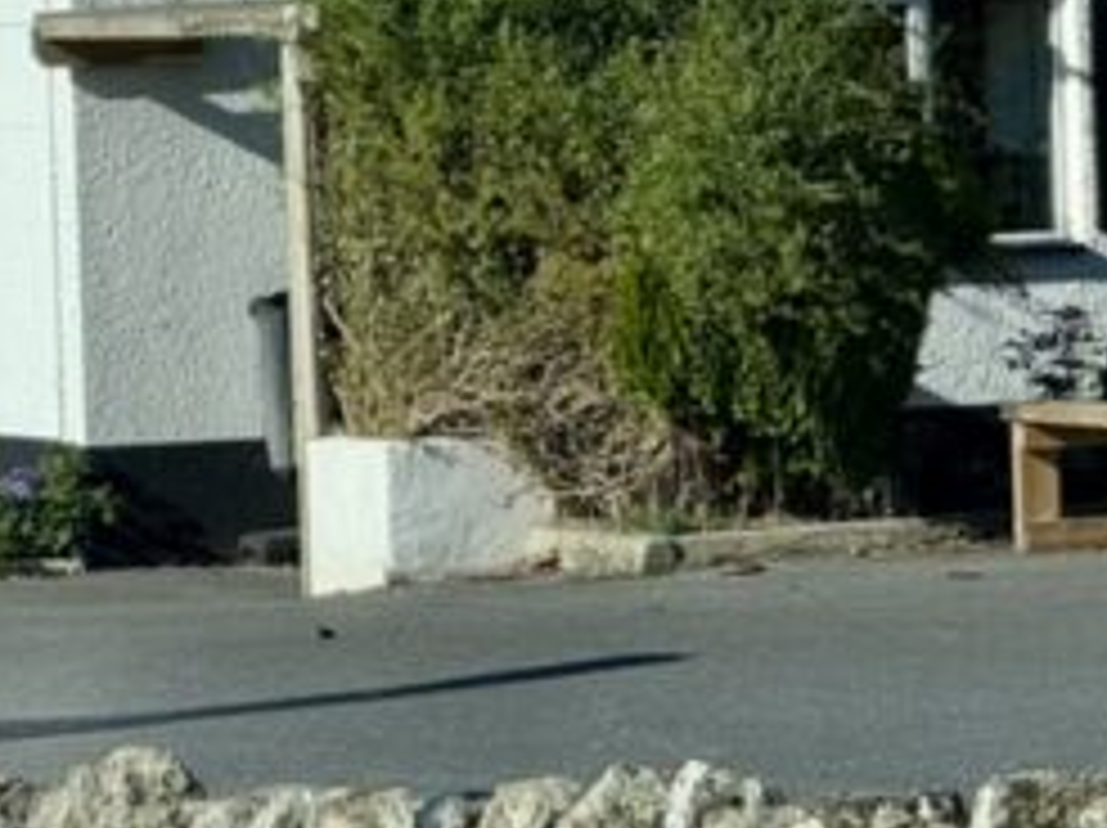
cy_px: -320
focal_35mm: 375
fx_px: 11981
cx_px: -302
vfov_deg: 3.9
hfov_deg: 5.3
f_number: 2.8
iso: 50
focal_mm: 15.66
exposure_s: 1/1613
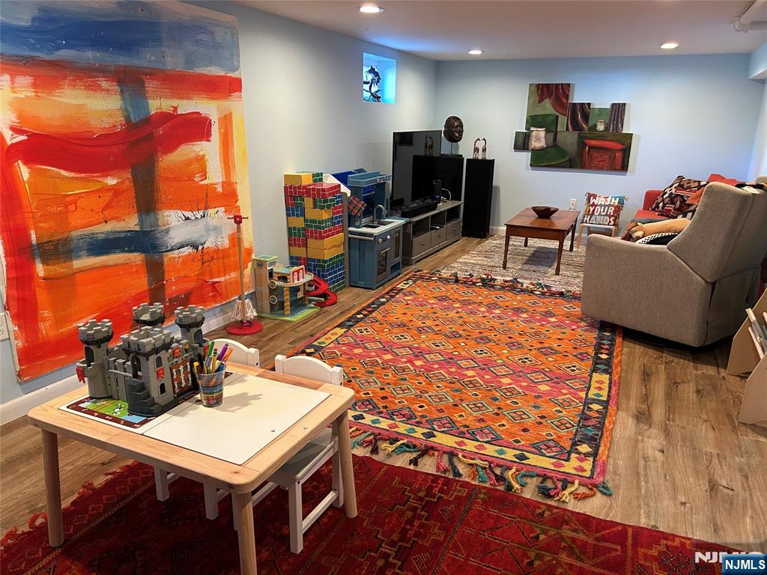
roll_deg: -0.7
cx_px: 384
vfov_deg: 53.1
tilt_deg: -15.8
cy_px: 288
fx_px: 576
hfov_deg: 67.3
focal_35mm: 26
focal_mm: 5.7
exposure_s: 1/60
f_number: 1.5
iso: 320
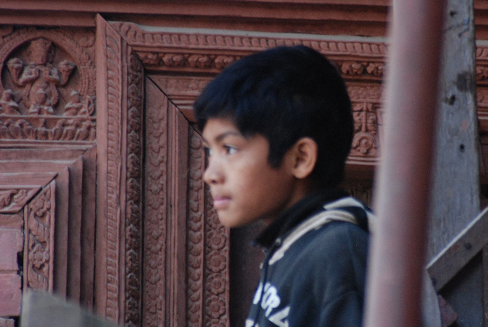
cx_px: 289
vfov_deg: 4.3
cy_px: 159
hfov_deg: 6.4
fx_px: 4352
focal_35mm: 321
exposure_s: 1/125
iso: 1000
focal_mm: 175
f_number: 5.6
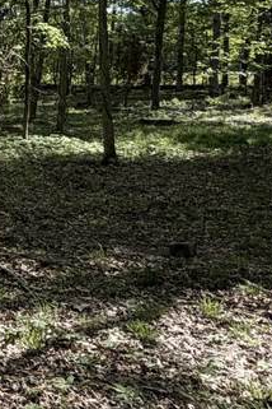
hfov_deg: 18.3
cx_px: -219
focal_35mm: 58
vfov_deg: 33.8
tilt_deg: -2.6
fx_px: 657
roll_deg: -2.2
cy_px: 104
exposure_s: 1/381
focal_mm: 2.22
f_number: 2.2
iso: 50
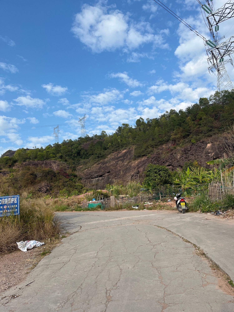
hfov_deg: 53.1
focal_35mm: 26
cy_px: 156
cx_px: 117
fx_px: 234
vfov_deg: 67.3
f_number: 1.6
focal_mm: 5.1
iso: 50
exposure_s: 1/2632
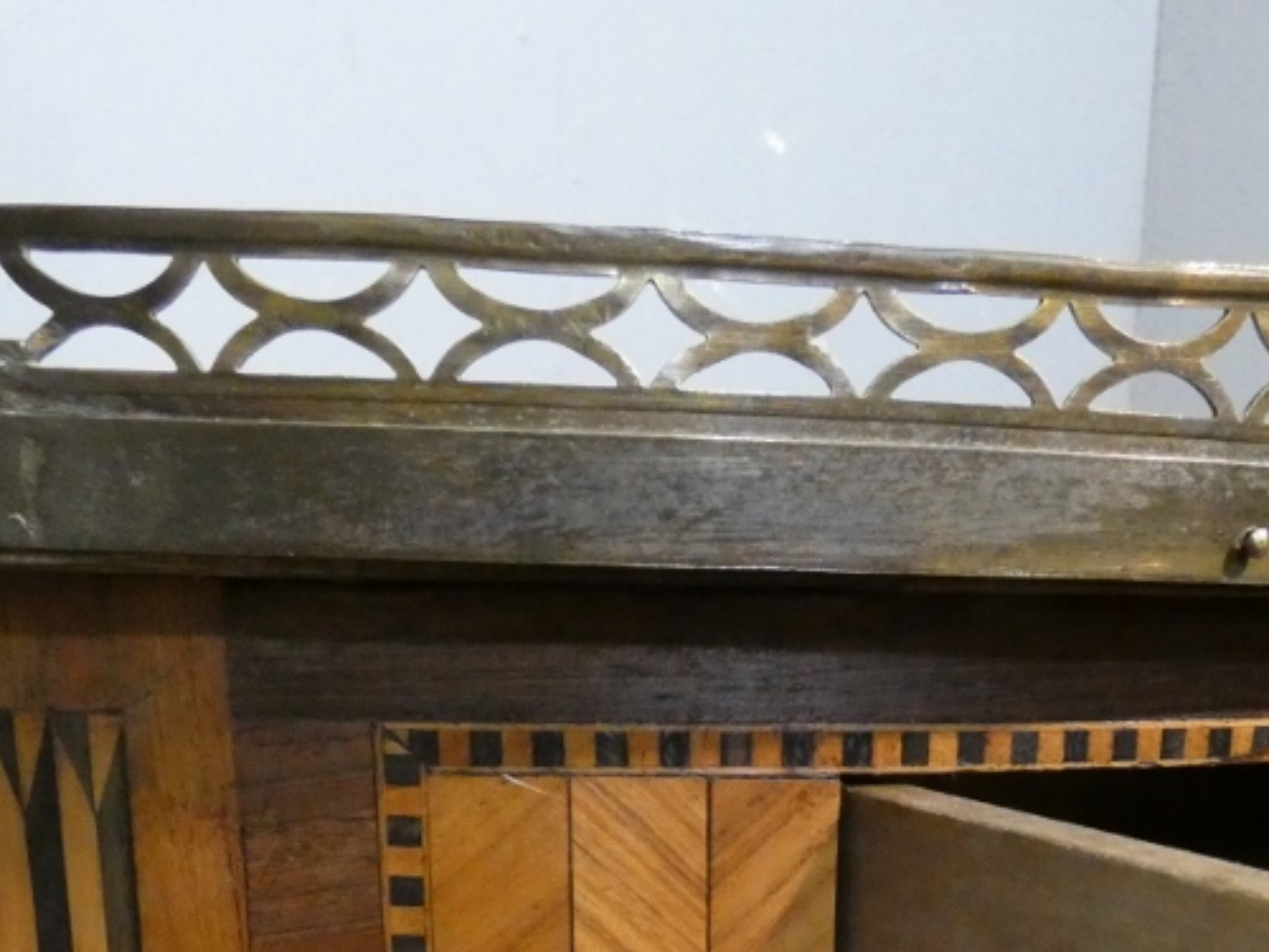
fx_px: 1503
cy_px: 960
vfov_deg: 32.3
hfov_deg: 45.4
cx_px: 784
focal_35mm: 41
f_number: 2.8
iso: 1250
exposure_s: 1/125
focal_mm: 3.6
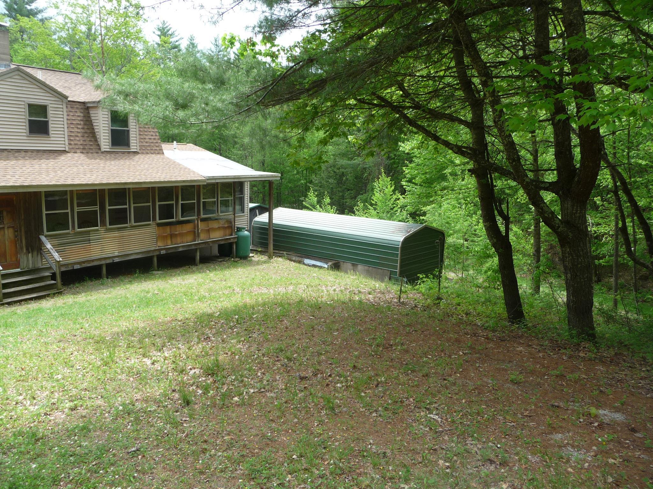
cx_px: 326
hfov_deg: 63.4
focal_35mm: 28
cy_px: 244
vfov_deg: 49.7
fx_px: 528
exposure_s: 1/320
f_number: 3.3
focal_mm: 4.7
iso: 100
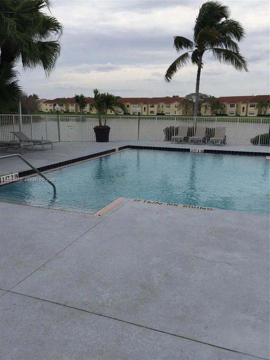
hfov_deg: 48.2
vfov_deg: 61.7
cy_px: 180
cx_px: 135
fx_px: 302
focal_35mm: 29
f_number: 2.2
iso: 32
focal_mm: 4.15
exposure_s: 1/1980
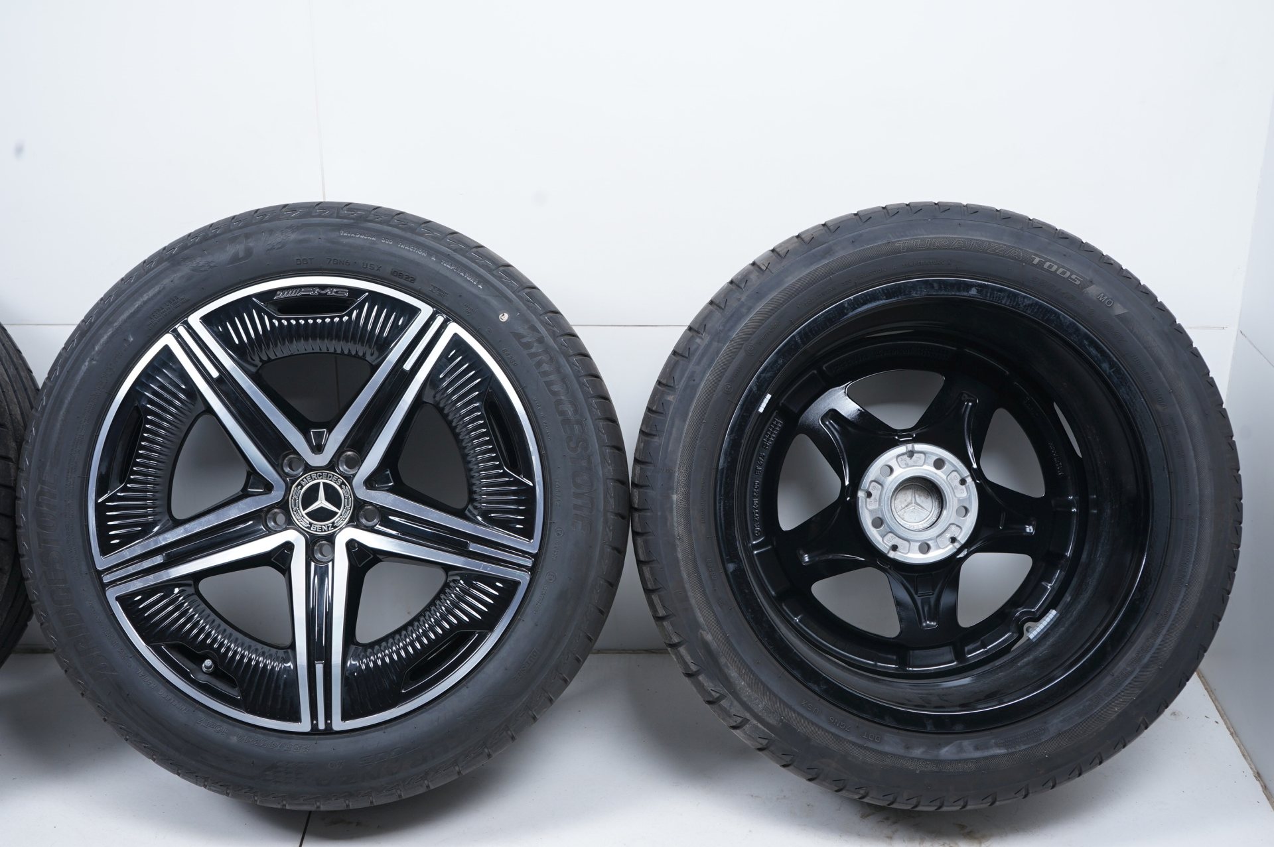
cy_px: 424
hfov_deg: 43.6
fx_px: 1591
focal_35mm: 45
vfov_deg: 29.8
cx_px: 637
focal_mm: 45
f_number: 7.1
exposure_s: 1/125
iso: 250
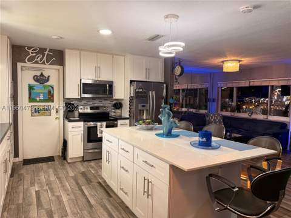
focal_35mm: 24
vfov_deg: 56.8
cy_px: 109
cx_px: 146
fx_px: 202
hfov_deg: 71.6
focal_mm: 6.76
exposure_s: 1/60
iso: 160
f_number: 1.78
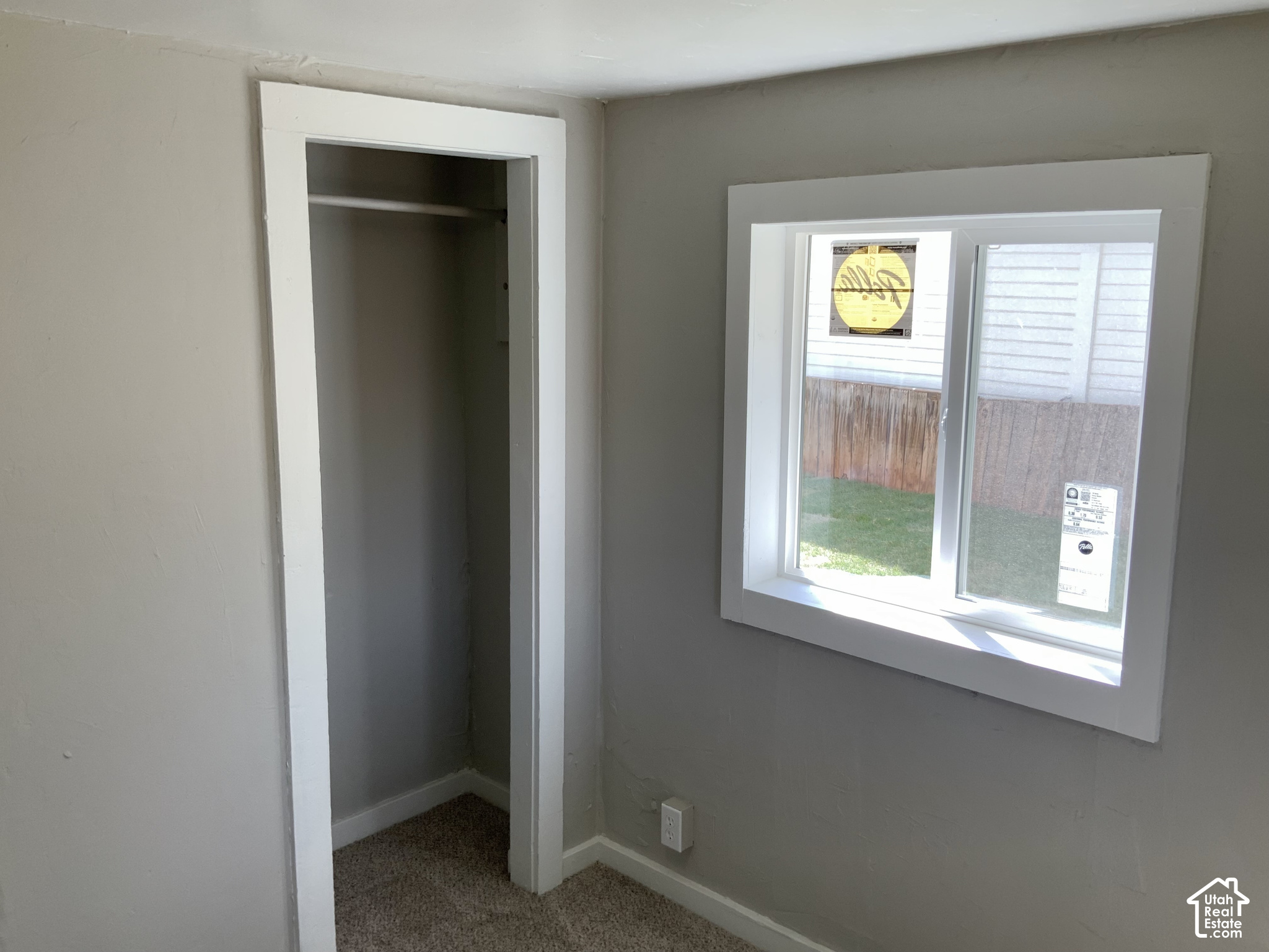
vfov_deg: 48.2
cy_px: 476
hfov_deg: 61.7
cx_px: 634
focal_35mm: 29
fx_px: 1063
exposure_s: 1/137
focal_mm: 3
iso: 16
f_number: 1.8
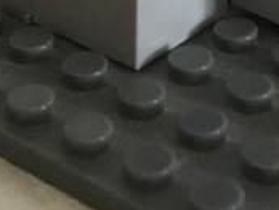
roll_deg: -0.8
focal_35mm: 160
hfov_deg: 12.3
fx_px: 1291
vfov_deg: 8.6
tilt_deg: -16.1
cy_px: -270
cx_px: 197
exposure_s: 1/25
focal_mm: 3.3
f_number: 2.4
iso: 250
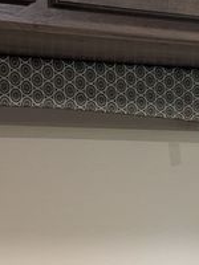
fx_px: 943
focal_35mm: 123
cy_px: 416
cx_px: 43
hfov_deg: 12.0
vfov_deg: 14.7
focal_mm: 6.81
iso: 264
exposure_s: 1/23.8
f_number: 1.85
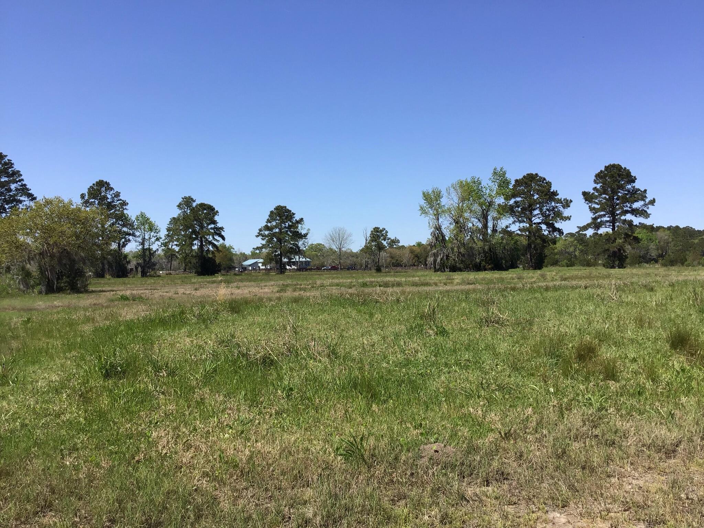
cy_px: 264
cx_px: 352
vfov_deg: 45.4
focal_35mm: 31
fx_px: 630
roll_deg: +2.1
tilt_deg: -1.0
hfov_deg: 58.4
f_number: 2.4
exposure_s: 1/1235
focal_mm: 3.3
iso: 25
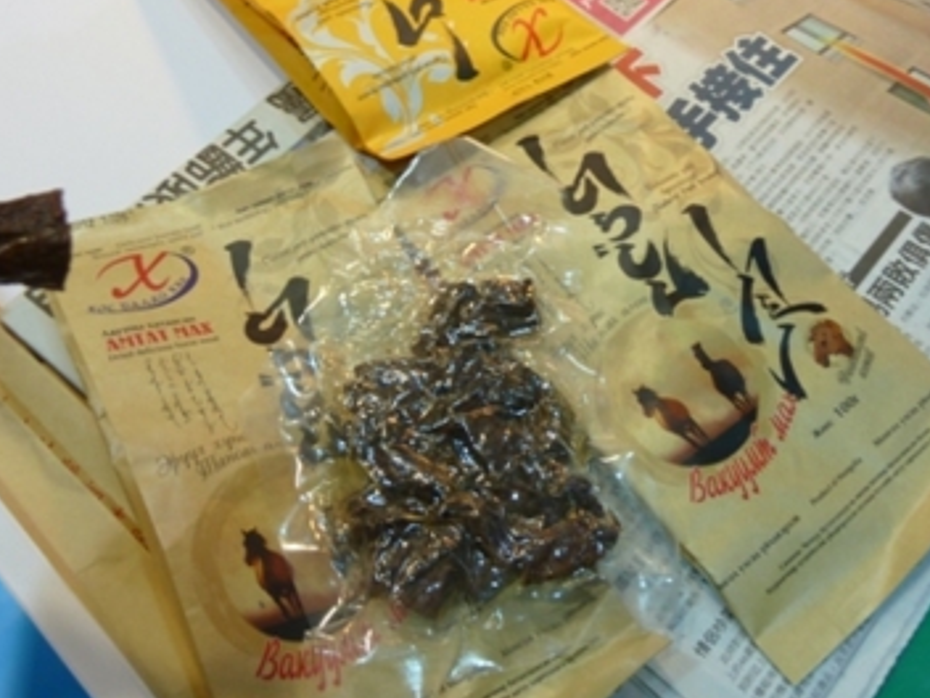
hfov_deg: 56.8
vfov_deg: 44.1
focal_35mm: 32
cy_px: 330
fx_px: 860
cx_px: 468
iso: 80
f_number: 3.3
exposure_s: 1/4
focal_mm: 4.1
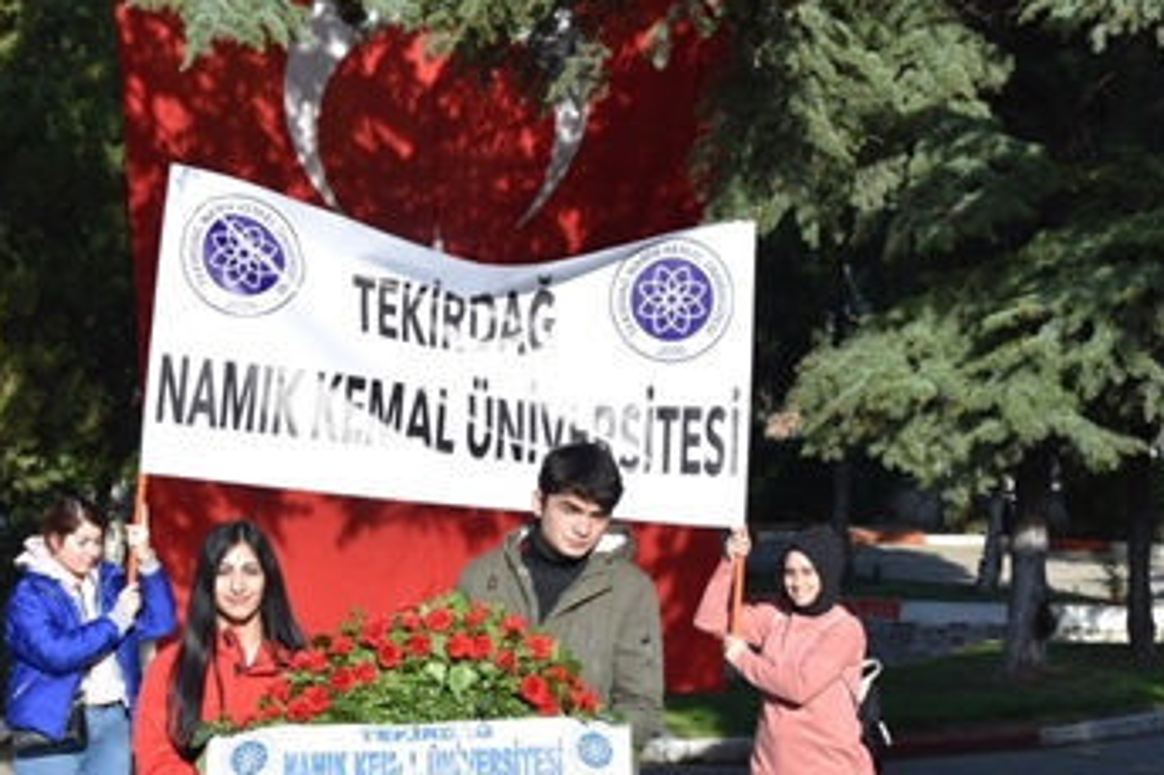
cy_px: 558
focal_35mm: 89
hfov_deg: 22.9
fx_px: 2876
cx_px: 572
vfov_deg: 15.3
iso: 100
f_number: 8
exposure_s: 1/250
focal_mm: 34
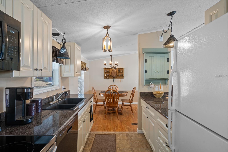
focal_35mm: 17
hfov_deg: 93.3
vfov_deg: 70.4
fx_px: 108
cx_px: 114
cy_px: 76
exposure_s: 2.5
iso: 320
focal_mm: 17
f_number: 8
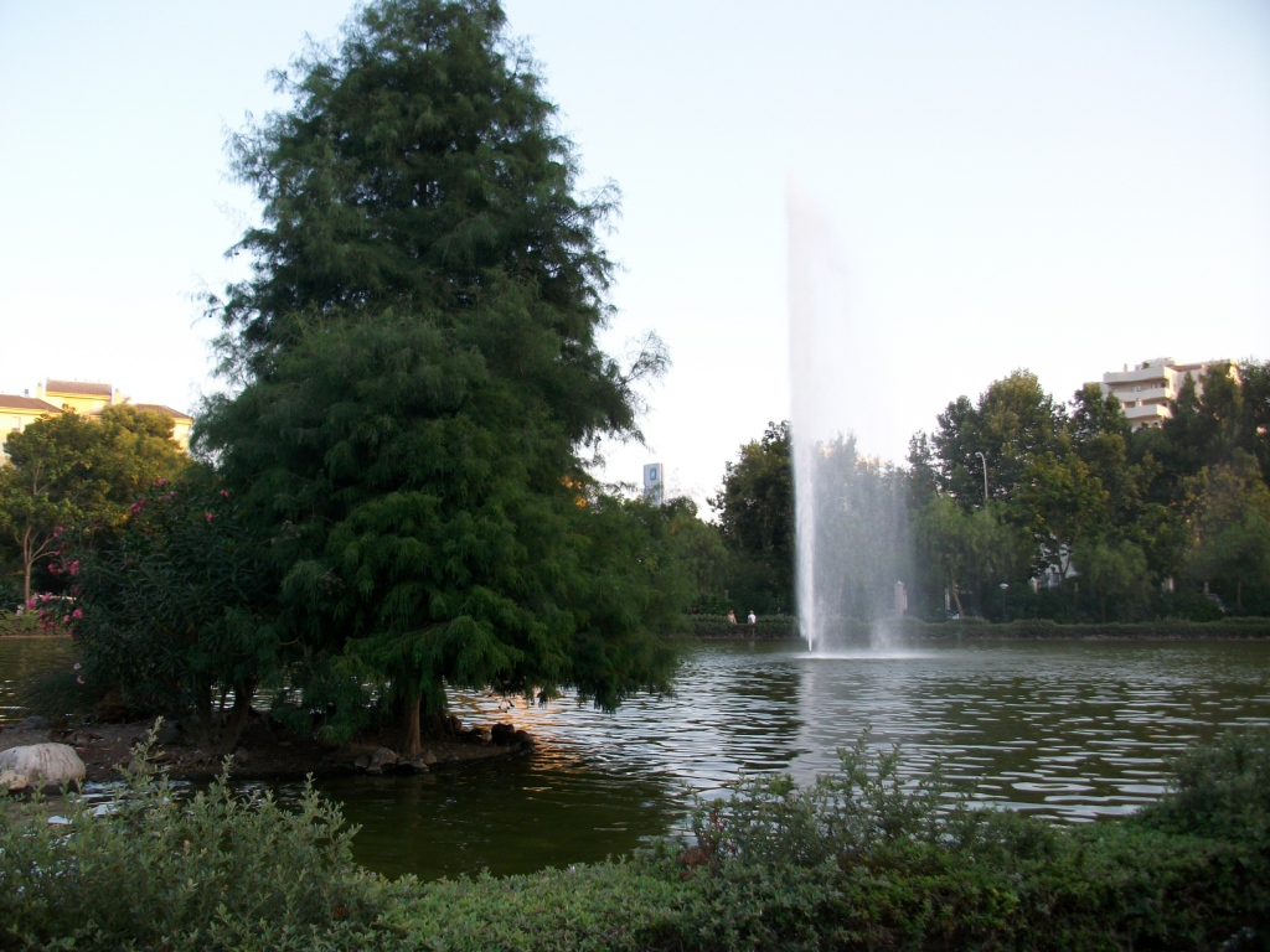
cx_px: 635
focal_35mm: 31
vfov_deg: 45.4
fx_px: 1137
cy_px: 476
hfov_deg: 58.4
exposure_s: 1/134
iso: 80
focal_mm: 5.7
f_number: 2.9
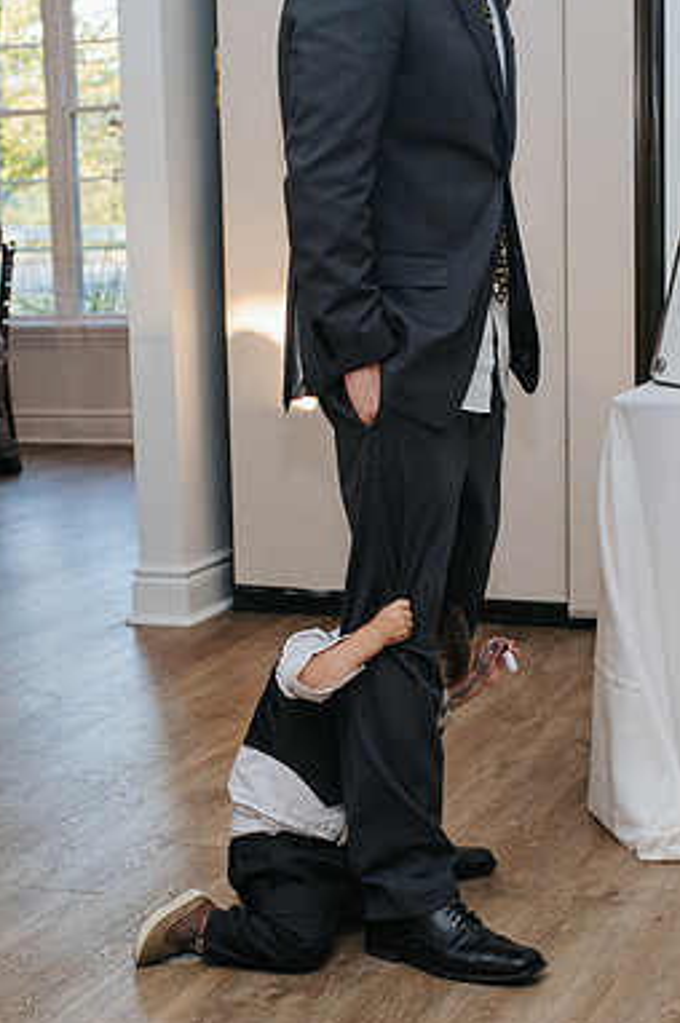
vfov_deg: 25.9
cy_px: 643
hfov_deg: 17.5
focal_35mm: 78
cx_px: 308
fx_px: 2214
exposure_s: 1/200
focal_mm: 35
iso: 800
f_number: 3.2
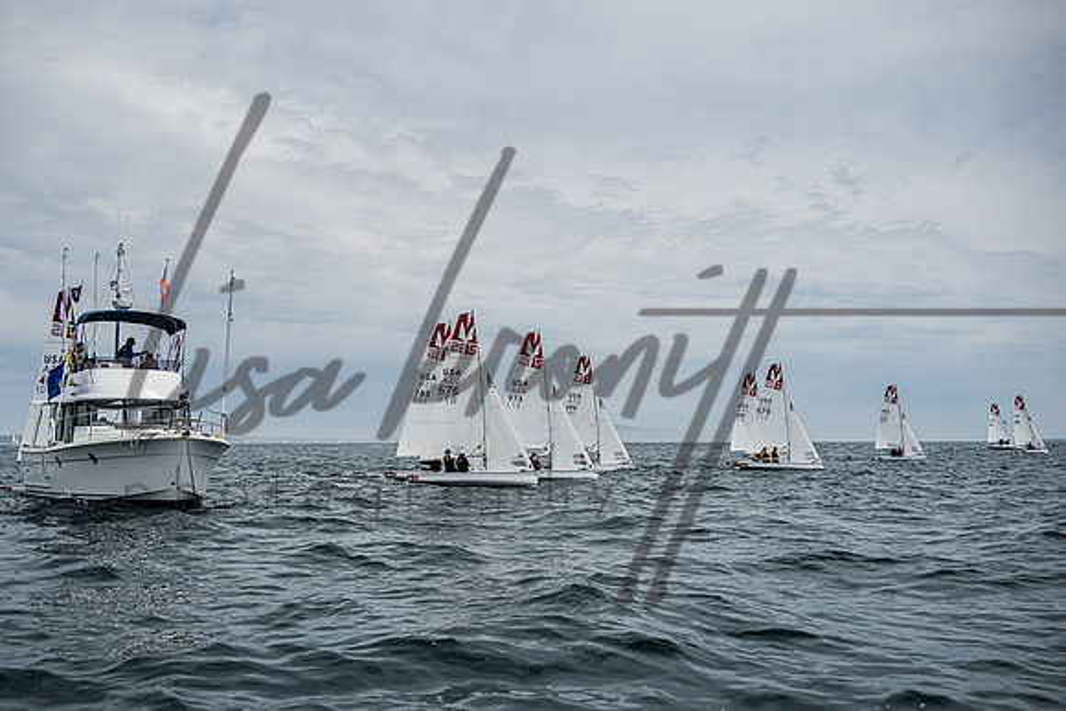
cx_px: 479
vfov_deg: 35.6
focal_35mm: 37
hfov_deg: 51.4
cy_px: 412
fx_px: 1106
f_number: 4.5
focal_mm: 31.5
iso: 320
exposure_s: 1/3200
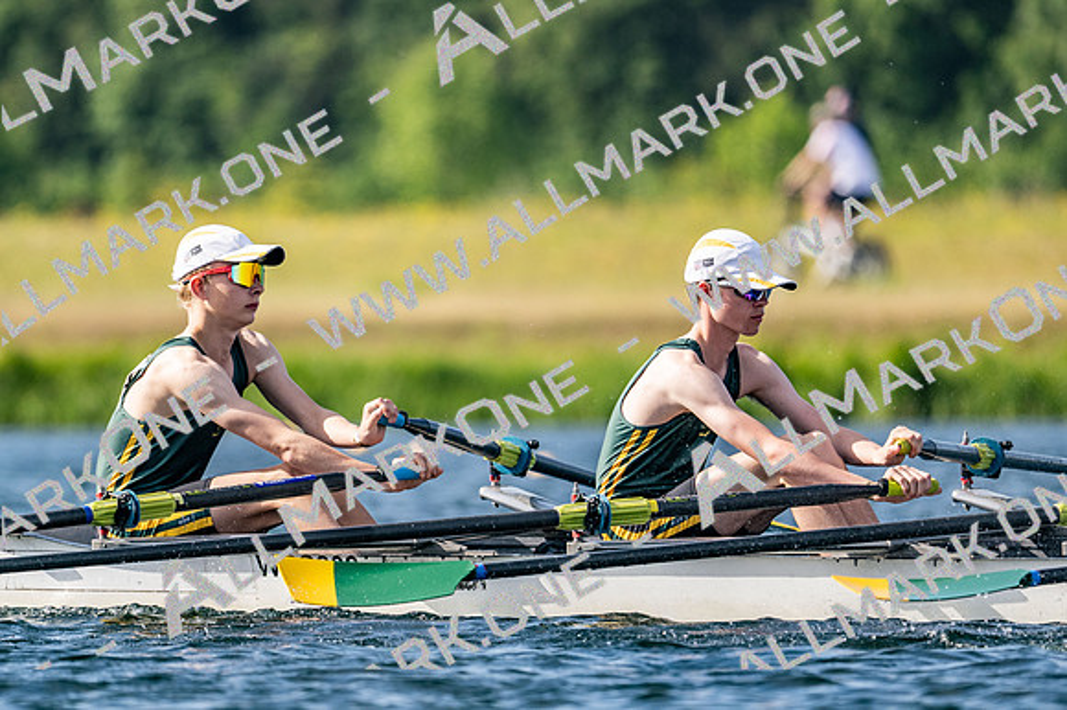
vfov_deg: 2.3
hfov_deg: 3.4
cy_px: 355
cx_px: 534
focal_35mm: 600
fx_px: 17773
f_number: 4.5
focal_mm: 400
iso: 250
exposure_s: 1/2500
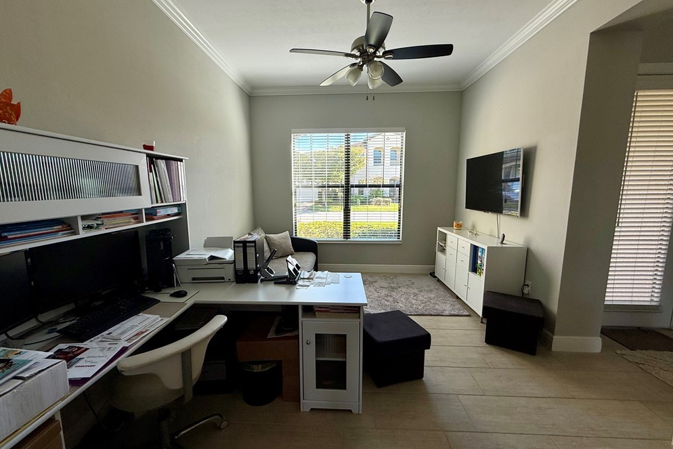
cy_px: 226
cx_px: 328
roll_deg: +0.1
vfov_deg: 77.3
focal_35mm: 15
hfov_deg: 100.4
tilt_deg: -8.5
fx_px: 280
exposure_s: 1/136
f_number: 2.2
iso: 64
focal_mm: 2.22
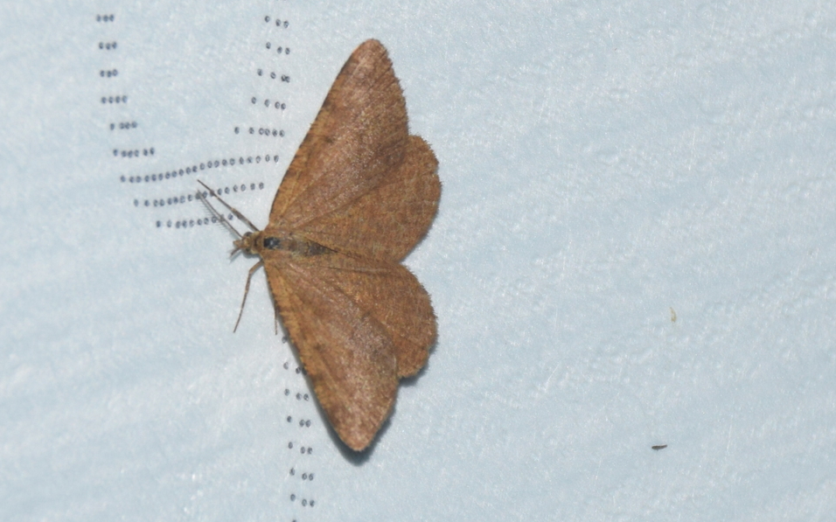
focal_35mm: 215
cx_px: 418
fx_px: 4897
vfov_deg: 6.1
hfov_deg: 9.8
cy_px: 274
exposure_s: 1/60
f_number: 7.1
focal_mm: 140
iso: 320
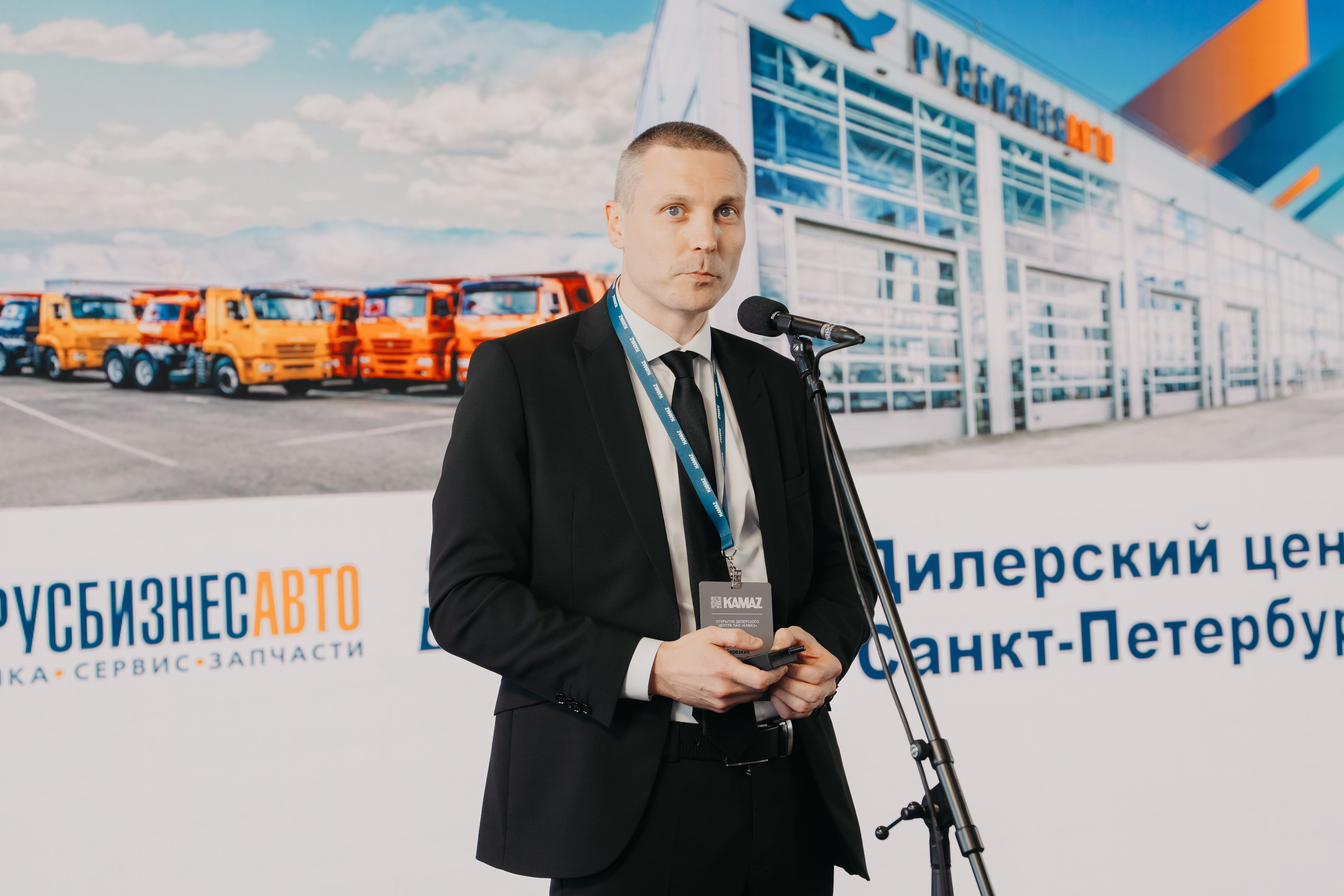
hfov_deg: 32.4
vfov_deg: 21.9
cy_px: 448
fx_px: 2315
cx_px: 672
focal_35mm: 62
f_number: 4
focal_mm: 62
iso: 500
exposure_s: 1/125
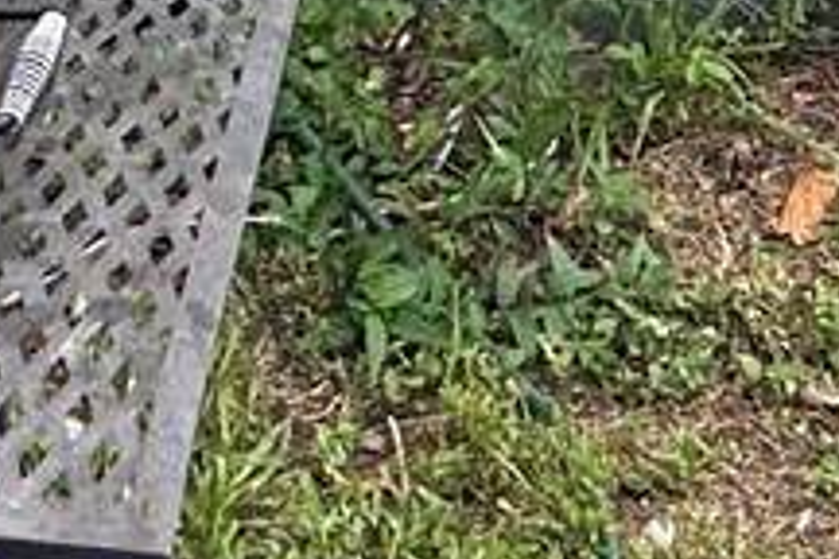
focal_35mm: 108
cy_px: -1293
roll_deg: +0.1
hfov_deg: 18.9
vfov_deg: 9.2
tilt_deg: +4.5
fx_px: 2517
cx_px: 256
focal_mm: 2.22
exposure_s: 1/222
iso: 40
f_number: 2.2
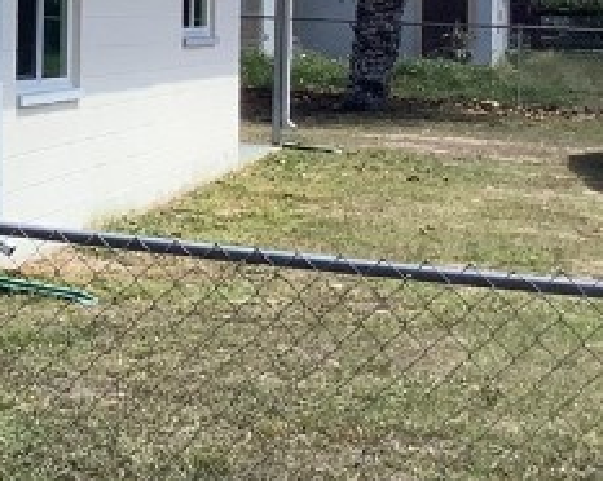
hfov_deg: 13.1
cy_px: -18
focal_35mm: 133
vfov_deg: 11.5
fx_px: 2372
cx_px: -474
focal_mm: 3.3
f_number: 2.4
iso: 25
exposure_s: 1/849
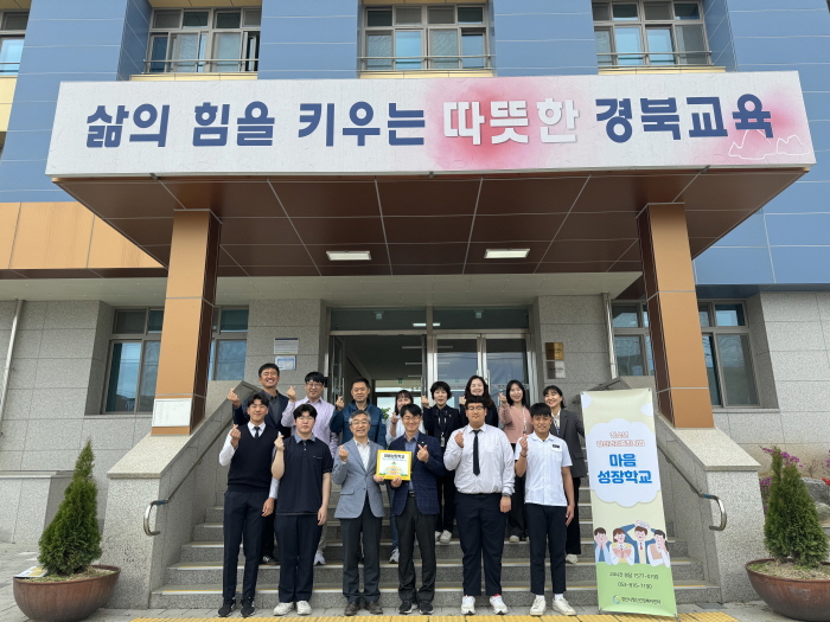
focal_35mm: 24
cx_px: 415
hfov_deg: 71.6
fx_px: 575
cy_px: 311
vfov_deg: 56.8
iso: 80
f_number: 1.78
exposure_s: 1/1980
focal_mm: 6.76
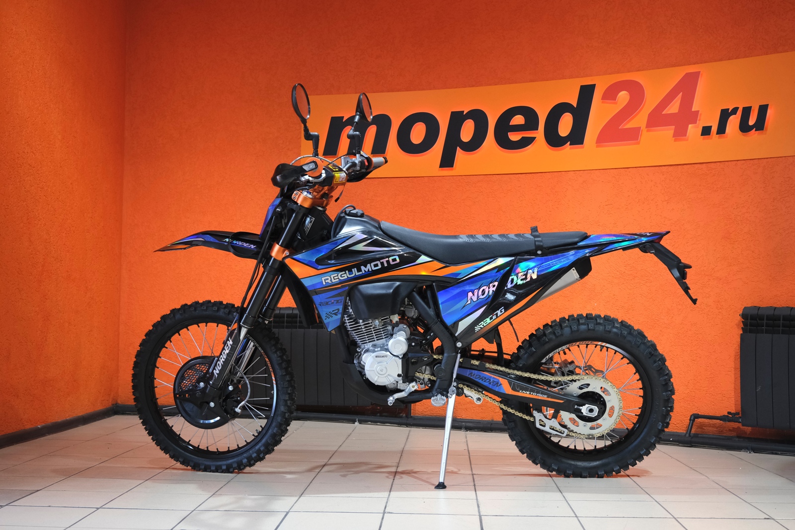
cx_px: 398
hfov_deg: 40.3
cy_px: 265
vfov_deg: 27.5
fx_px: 1082
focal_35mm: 49
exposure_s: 1/100
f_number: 4
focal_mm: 32.5
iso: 1600
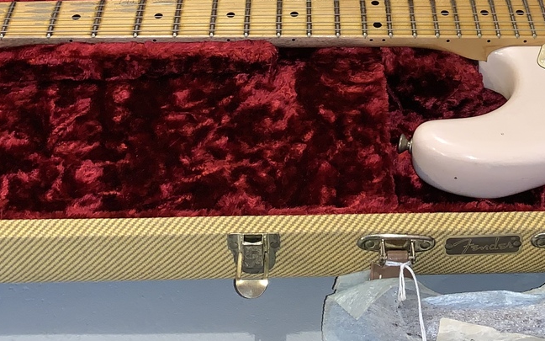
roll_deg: -0.5
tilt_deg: -35.2
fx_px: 1010
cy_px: -59
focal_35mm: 68
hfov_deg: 30.0
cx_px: 353
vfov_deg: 18.2
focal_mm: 4.25
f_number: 1.8
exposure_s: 1/4
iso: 80
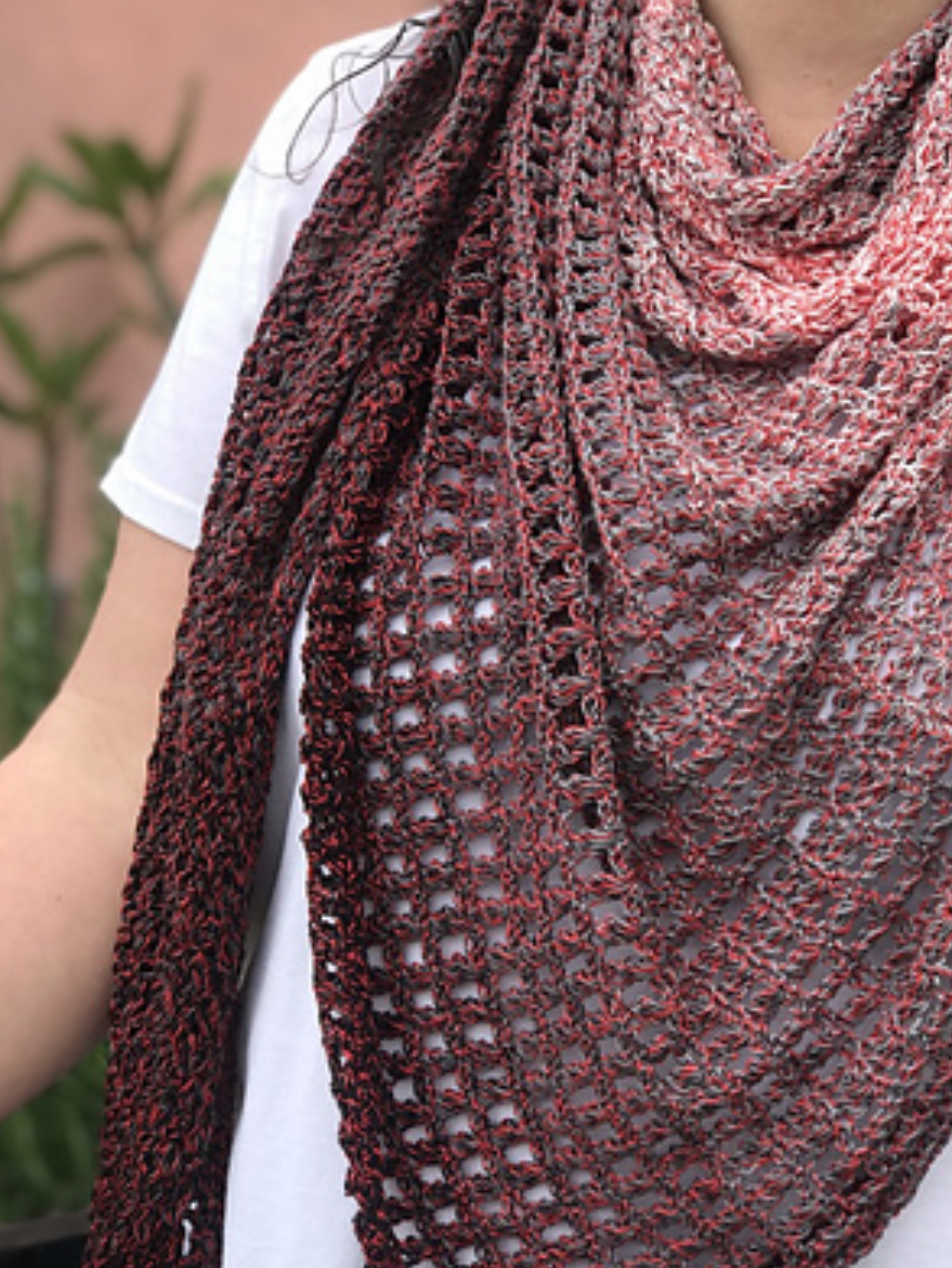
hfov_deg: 20.1
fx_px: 2674
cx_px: 596
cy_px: 722
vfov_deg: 26.6
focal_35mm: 73
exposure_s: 1/306
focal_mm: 6.6
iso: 20
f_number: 2.8
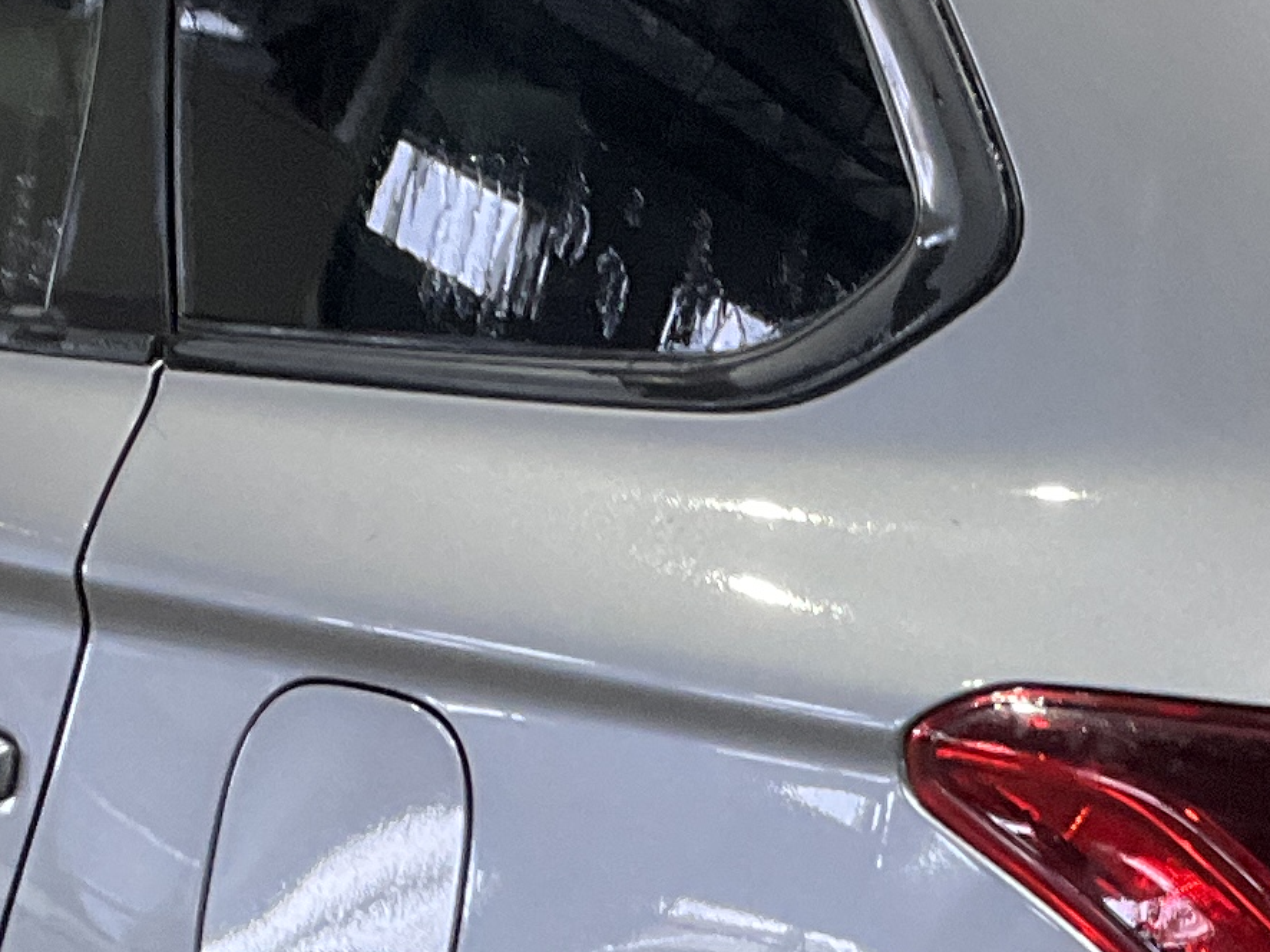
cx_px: 1005
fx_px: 4842
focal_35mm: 132
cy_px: 1140
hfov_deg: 14.9
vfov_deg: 11.0
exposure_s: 1/60
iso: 100
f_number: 1.8
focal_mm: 3
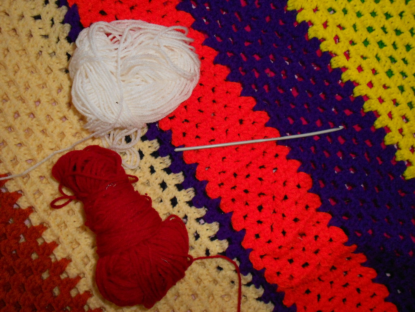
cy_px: 156
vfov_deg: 44.2
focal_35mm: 32
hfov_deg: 56.8
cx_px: 208
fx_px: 384
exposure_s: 1/30
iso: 400
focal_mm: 5.8
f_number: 9
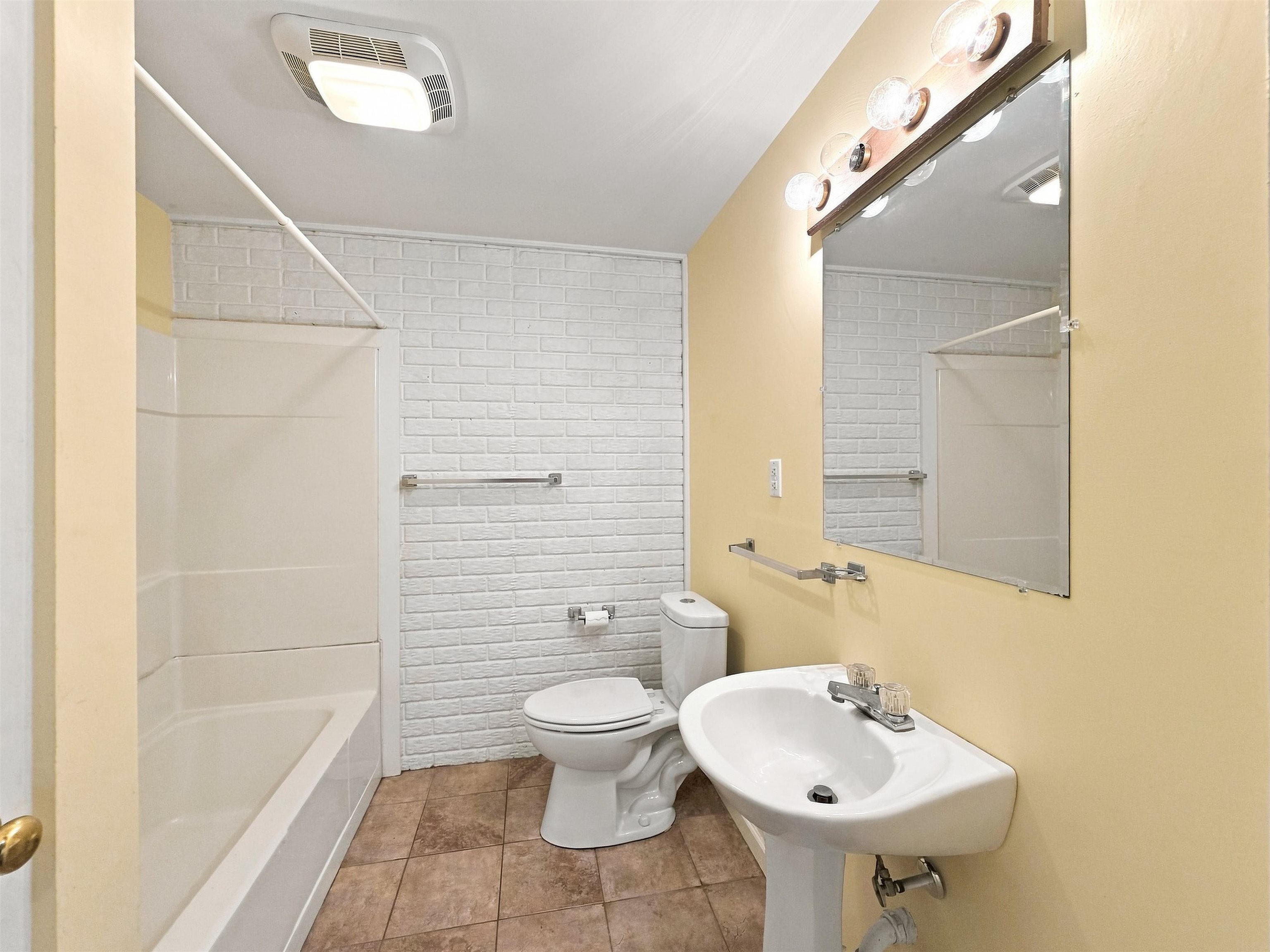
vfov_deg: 85.7
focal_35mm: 14
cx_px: 635
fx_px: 514
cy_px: 476
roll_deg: +0.2
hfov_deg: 102.1
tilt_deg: -0.4
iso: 160
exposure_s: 1/60
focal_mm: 2.2
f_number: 2.2
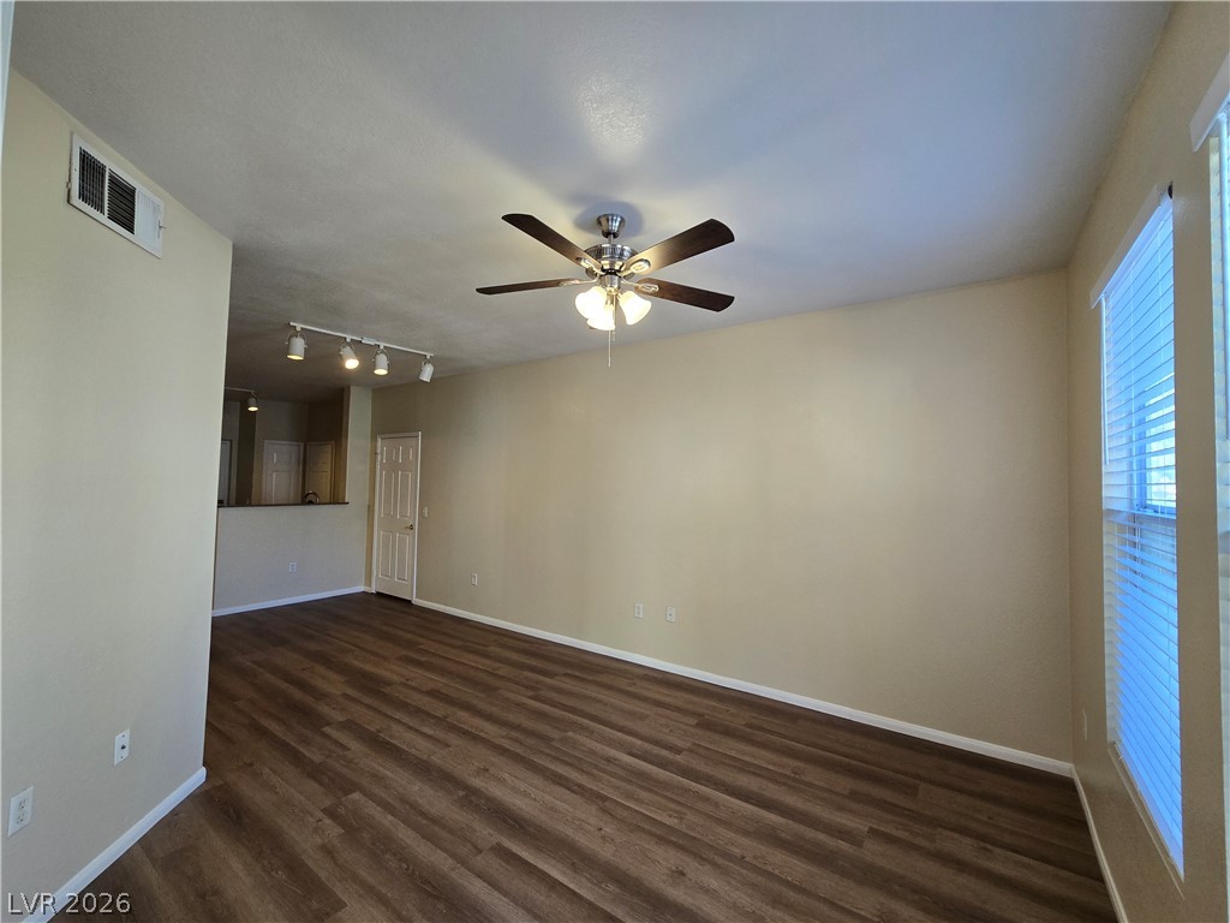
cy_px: 462
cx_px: 615
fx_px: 462
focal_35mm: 13
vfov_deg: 89.9
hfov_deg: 106.2
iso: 100
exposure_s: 1/60
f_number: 2.2
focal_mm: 2.2
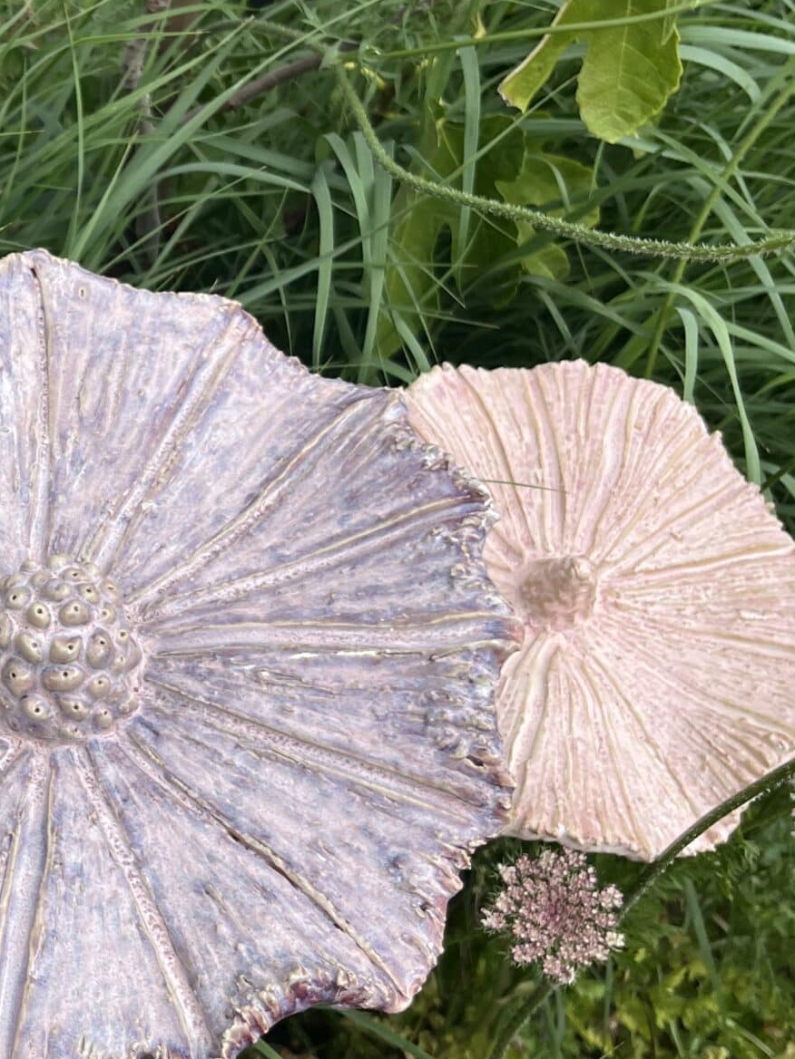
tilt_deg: -48.2
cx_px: -44
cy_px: 455
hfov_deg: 24.2
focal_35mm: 57
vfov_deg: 33.7
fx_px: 1745
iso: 50
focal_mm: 5.1
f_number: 1.6
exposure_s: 1/1266
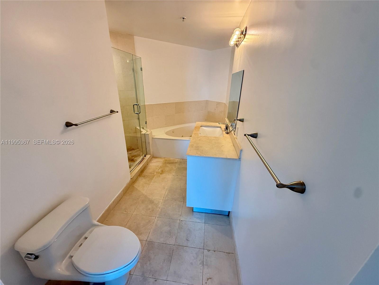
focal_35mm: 14
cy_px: 142
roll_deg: -1.5
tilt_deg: -20.8
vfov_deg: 85.7
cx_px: 190
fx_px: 153
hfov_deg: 102.1
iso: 320
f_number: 2.2
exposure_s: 1/120
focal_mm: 2.22
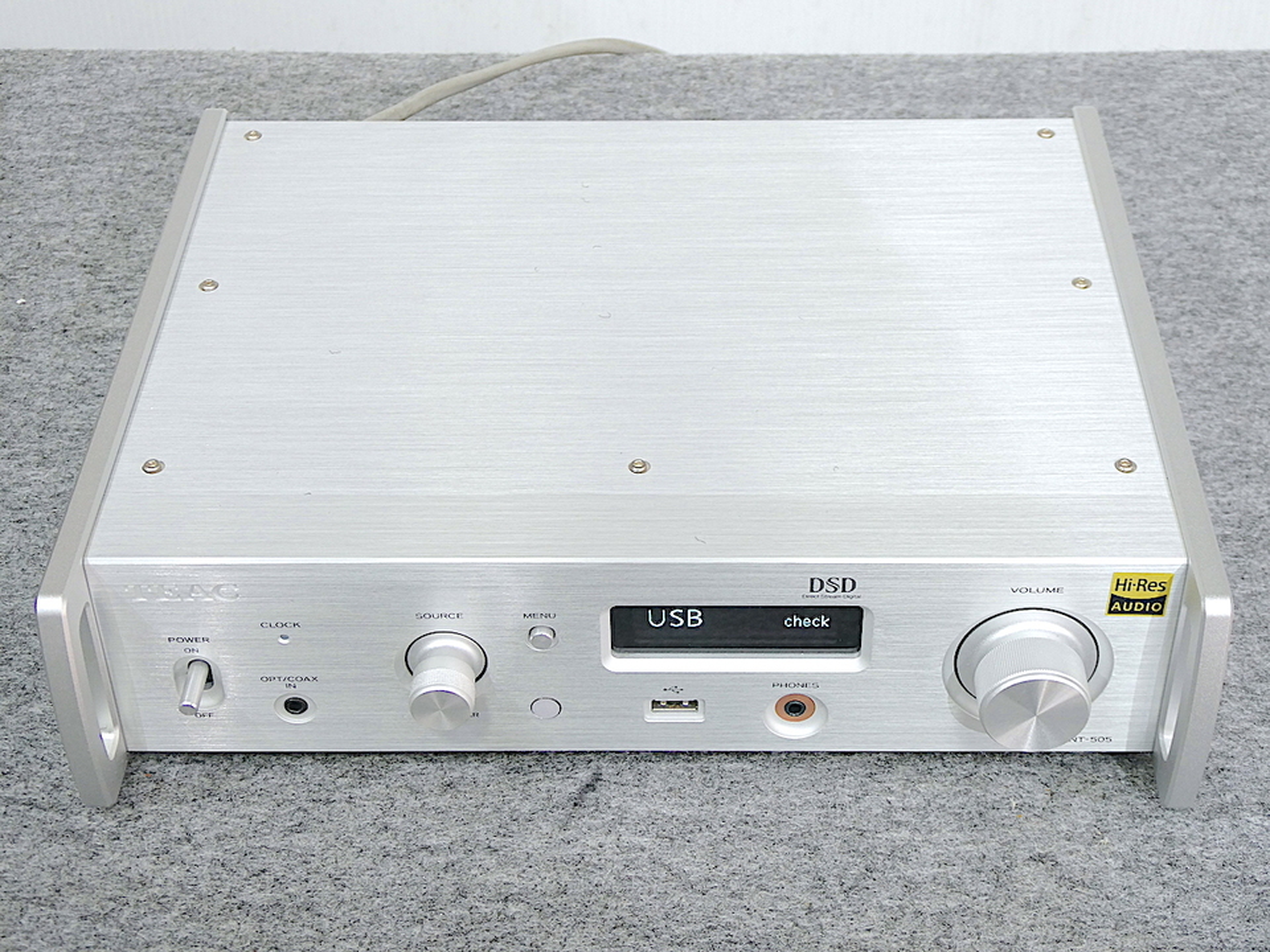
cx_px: 635
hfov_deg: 33.8
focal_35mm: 57
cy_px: 476
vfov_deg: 25.7
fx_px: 2091
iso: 200
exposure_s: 1/10
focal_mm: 10.3
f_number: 4.2
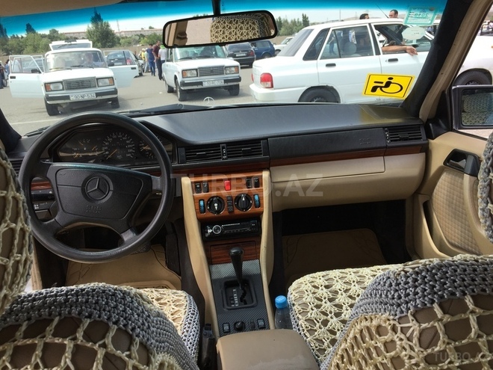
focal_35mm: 29
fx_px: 413
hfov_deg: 61.7
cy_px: 185
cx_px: 246
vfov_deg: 48.2
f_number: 2.2
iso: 32
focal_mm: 4.15
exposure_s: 1/791
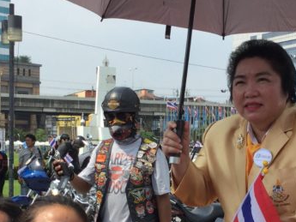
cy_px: 203
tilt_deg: -4.3
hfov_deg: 21.3
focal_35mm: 92
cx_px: 177
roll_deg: -2.3
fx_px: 787
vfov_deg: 15.9
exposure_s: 1/1101
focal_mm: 3.3
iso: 25
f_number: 2.4
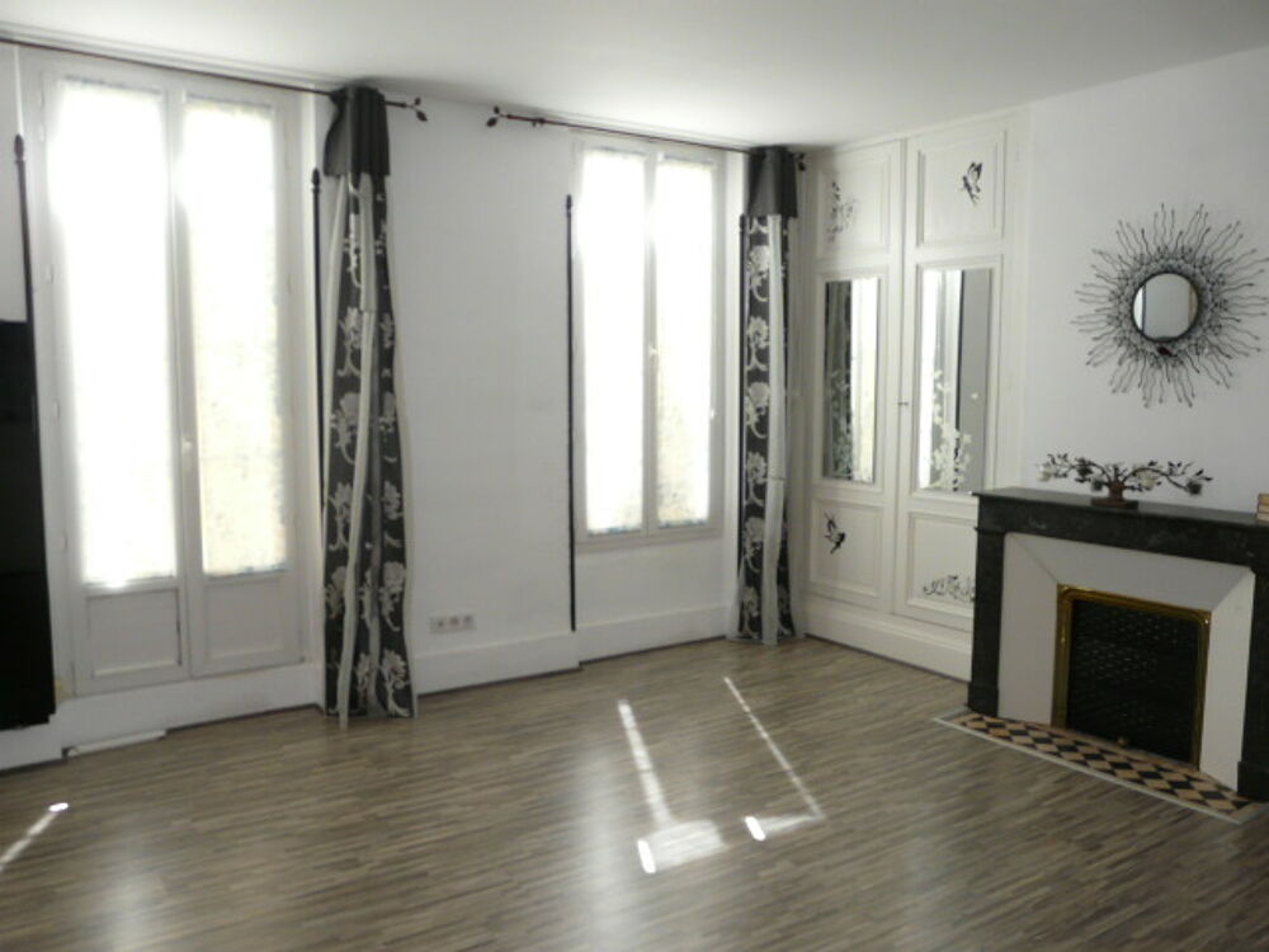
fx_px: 1026
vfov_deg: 49.7
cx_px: 634
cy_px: 476
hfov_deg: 63.4
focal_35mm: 28
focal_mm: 4.6
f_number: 2.8
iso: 100
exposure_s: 1/30
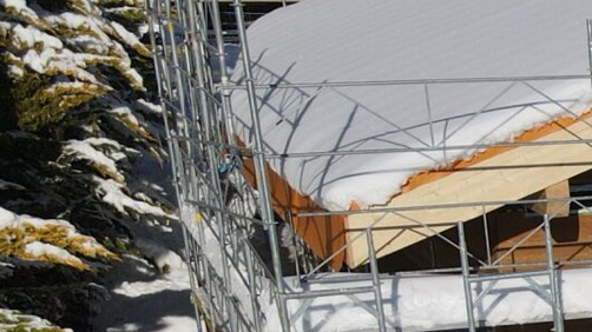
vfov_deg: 11.6
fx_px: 1569
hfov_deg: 17.4
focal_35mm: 100
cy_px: 492
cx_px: 1065
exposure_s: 1/2000
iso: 100
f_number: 2.8
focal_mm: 4.5
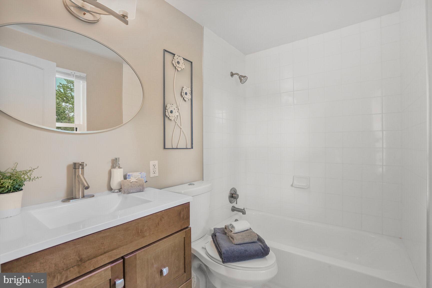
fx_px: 192
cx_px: 216
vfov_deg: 73.7
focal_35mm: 16
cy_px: 144
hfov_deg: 96.7
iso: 800
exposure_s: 1/50
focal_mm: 16
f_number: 8
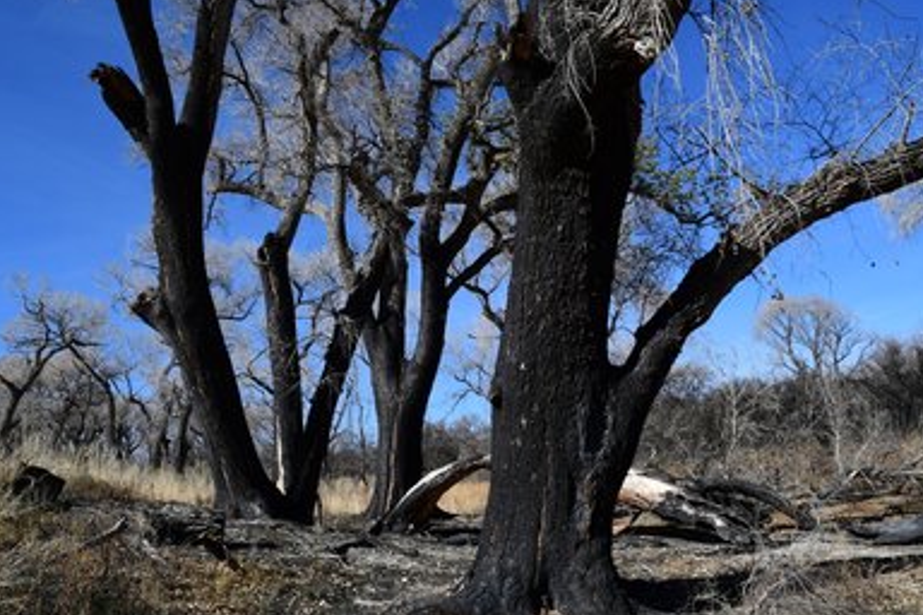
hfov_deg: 71.5
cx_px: 457
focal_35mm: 25
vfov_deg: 51.3
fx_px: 641
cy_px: 304
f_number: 9
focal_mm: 16
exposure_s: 1/320
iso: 125
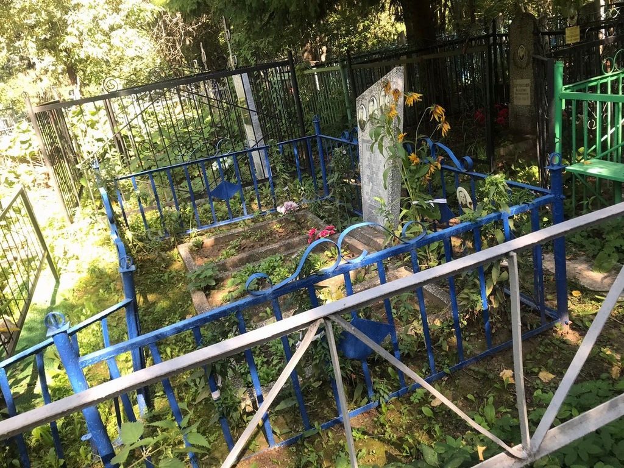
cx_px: 312
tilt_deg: -17.2
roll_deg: +12.7
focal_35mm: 28
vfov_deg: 49.7
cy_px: 234
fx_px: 505
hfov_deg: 63.4
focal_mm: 3.99
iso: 20
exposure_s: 1/106
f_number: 1.8
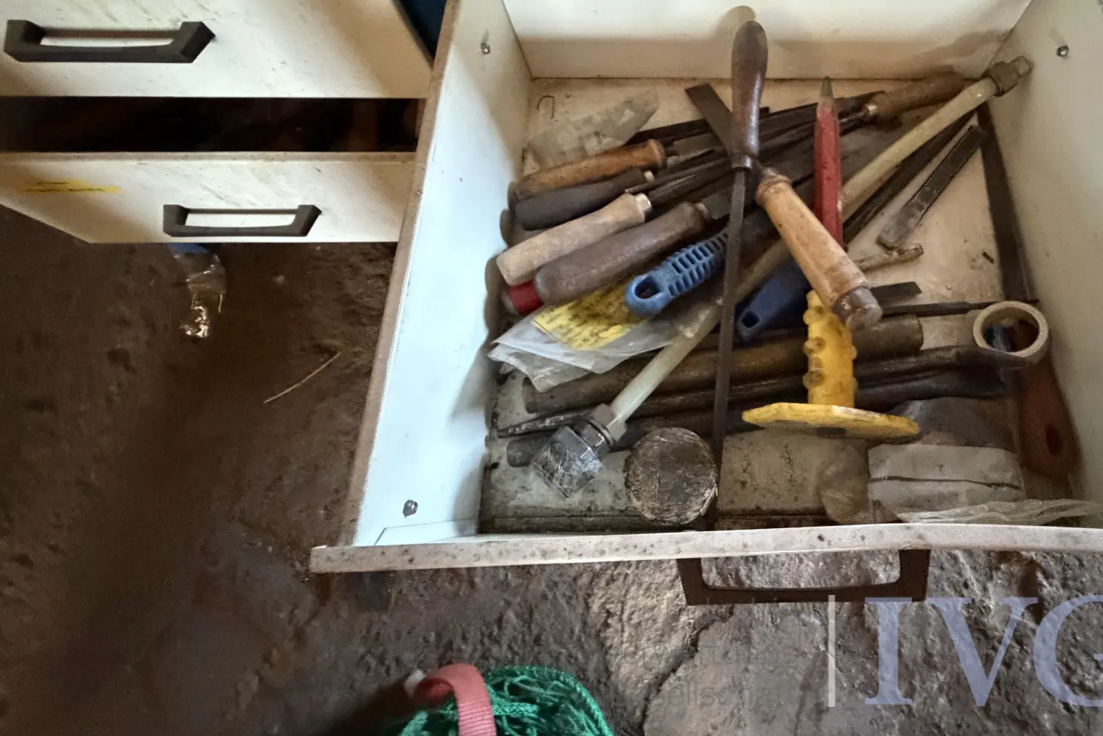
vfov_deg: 63.6
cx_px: 709
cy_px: 275
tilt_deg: -65.2
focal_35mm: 19
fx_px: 582
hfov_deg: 84.7
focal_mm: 2.22
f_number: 2.2
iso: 1250
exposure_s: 1/54
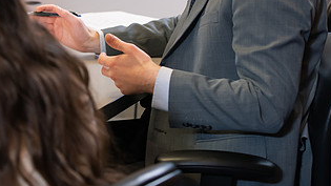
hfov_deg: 15.8
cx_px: 60
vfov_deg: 8.9
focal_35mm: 135
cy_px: -5
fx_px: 1185
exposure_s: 1/160
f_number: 3.5
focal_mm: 70
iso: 1250
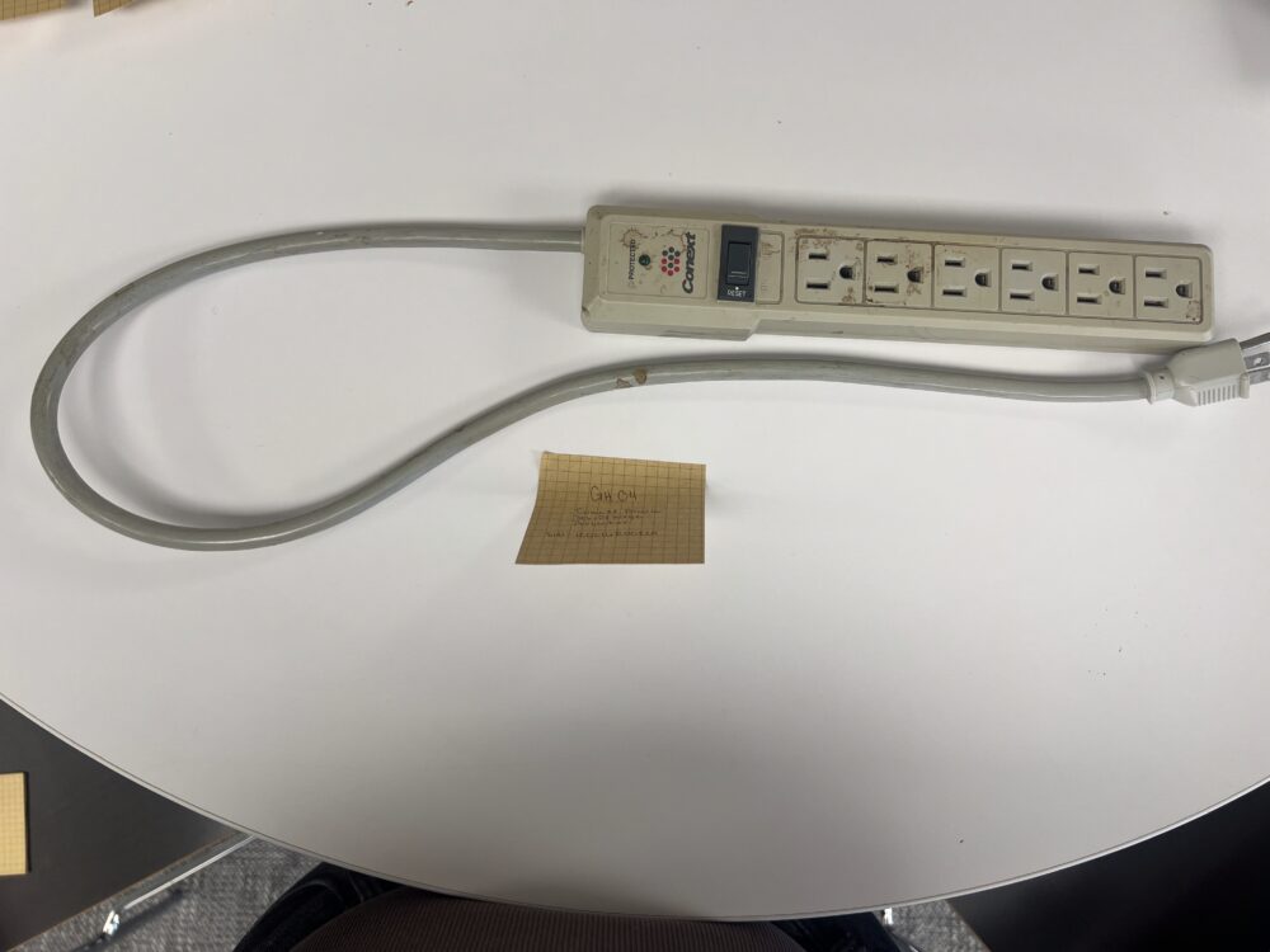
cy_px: 476
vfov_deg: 53.1
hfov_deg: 67.3
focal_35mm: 26
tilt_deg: -82.3
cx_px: 635
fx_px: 954
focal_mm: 5.7
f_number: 1.5
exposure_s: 1/121
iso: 50
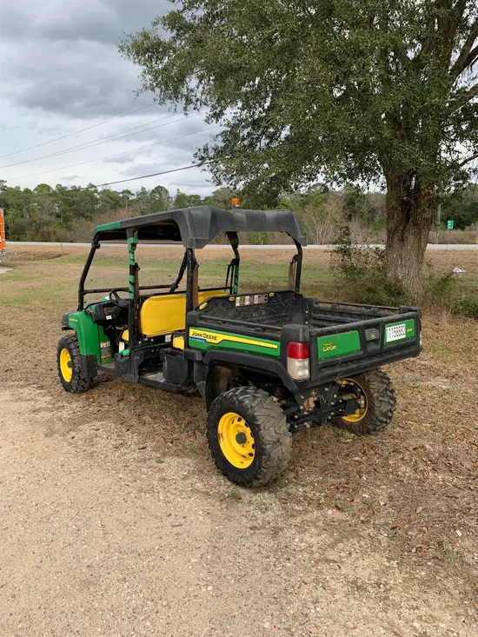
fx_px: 479
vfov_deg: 67.3
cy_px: 318
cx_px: 239
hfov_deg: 53.1
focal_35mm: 26
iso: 25
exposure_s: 1/476
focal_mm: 4.25
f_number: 1.8
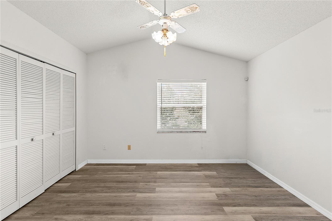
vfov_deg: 70.5
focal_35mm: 17
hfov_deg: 93.3
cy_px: 110
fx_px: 157
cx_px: 166
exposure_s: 1/6
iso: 400
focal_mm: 17
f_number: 8
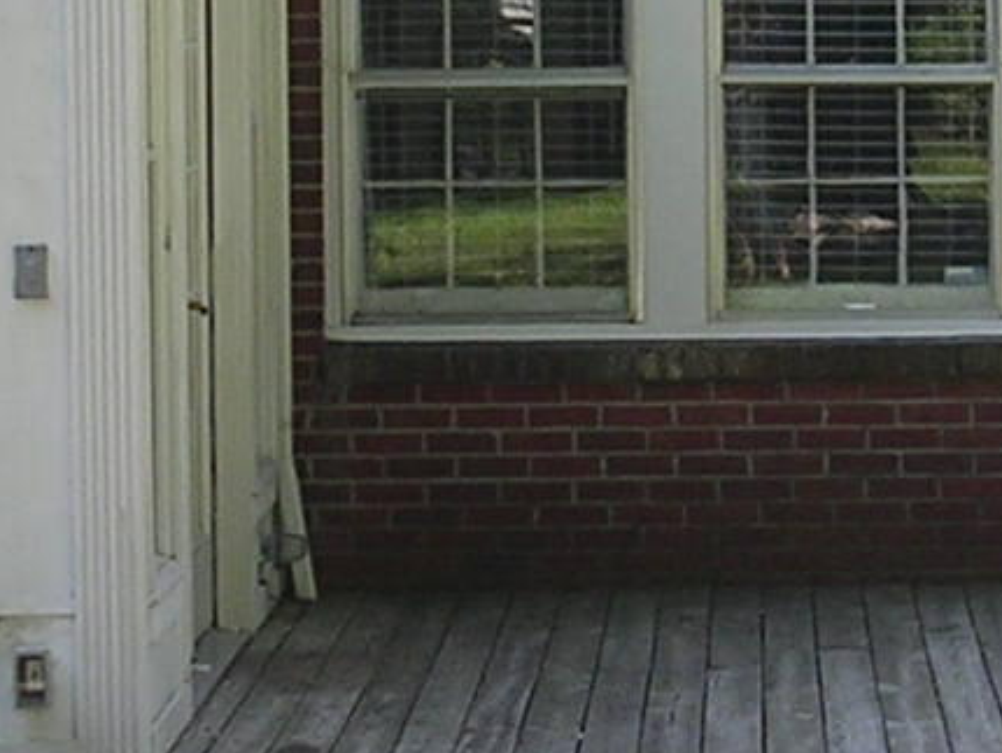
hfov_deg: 9.0
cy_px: 68
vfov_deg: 6.8
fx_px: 6343
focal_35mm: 219
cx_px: 776
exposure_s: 1/206
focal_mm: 7.1
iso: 100
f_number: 3
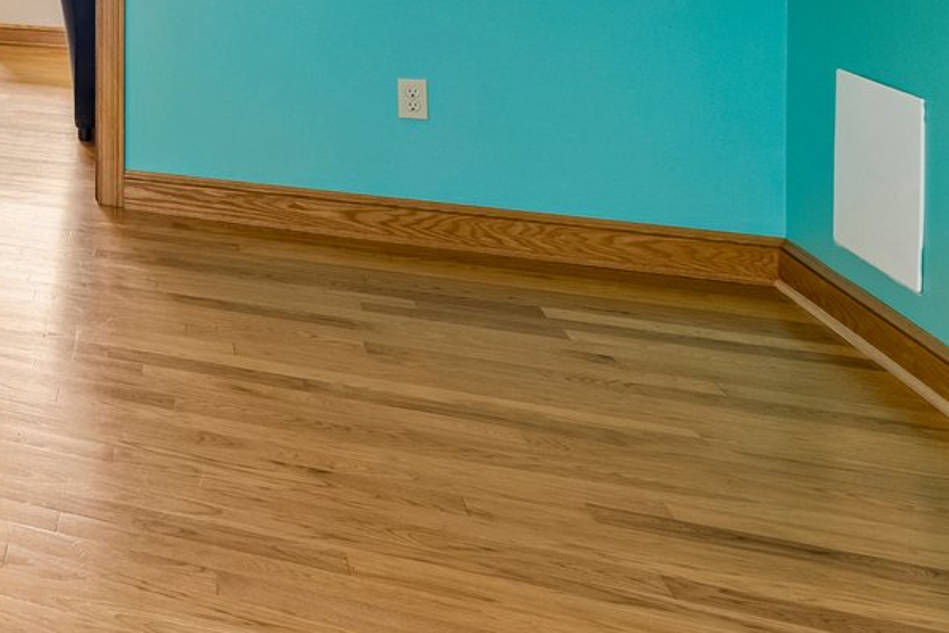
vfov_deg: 25.0
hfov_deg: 27.2
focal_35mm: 48
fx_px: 1265
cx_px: -505
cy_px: -146
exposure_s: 1/20
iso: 400
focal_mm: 14
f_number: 5
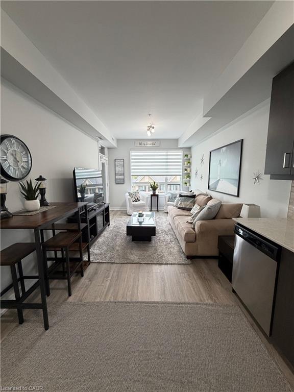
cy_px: 196
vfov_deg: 102.1
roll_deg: -0.5
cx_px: 147
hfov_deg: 85.7
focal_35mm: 14
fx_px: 159
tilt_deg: -8.0
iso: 200
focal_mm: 2.22
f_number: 2.2
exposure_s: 1/60
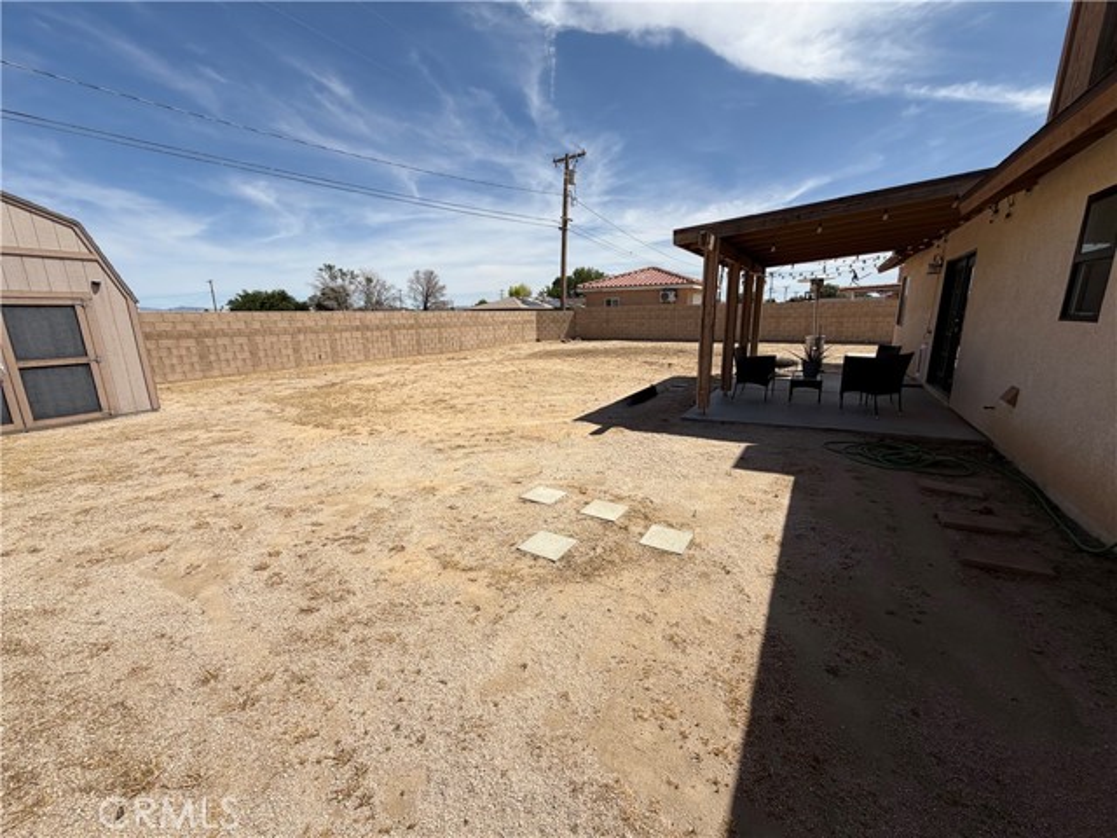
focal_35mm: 14
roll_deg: +0.4
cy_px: 419
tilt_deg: -13.2
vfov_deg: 85.7
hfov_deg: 102.1
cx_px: 558
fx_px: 452
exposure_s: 1/1368
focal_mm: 2.22
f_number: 2.2
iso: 20
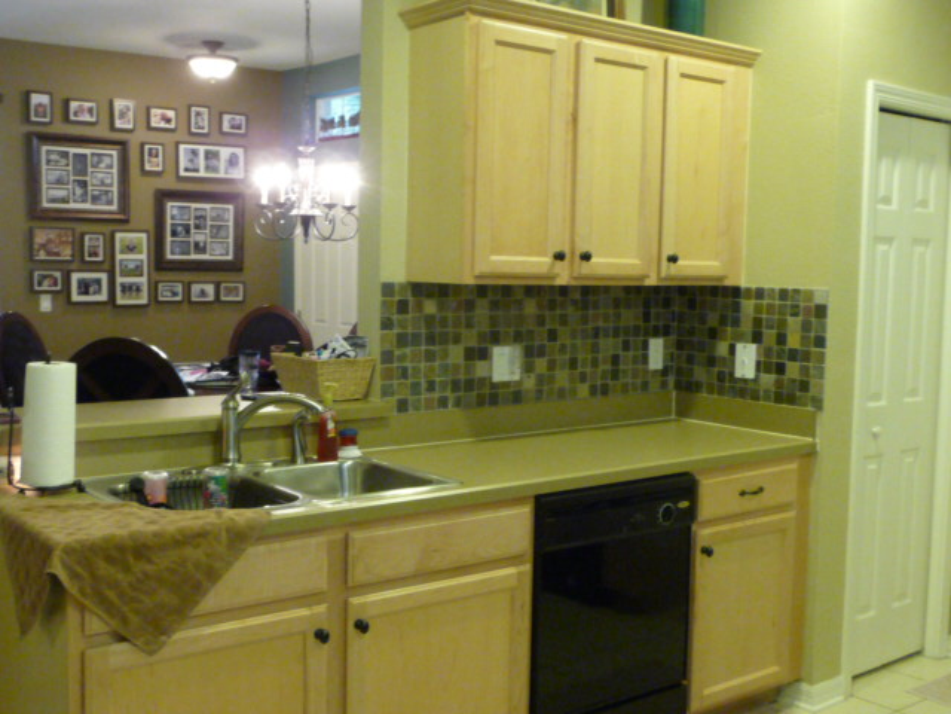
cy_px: 357
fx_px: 1099
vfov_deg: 36.0
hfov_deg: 46.8
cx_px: 476
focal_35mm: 40
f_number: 3.3
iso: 400
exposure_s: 1/10
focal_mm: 4.7
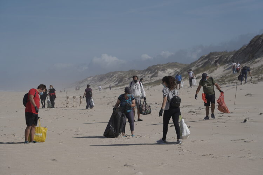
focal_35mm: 99
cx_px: 132
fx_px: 723
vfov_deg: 13.8
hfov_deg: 20.6
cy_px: 88
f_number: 5.6
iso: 100
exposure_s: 1/1250
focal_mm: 99
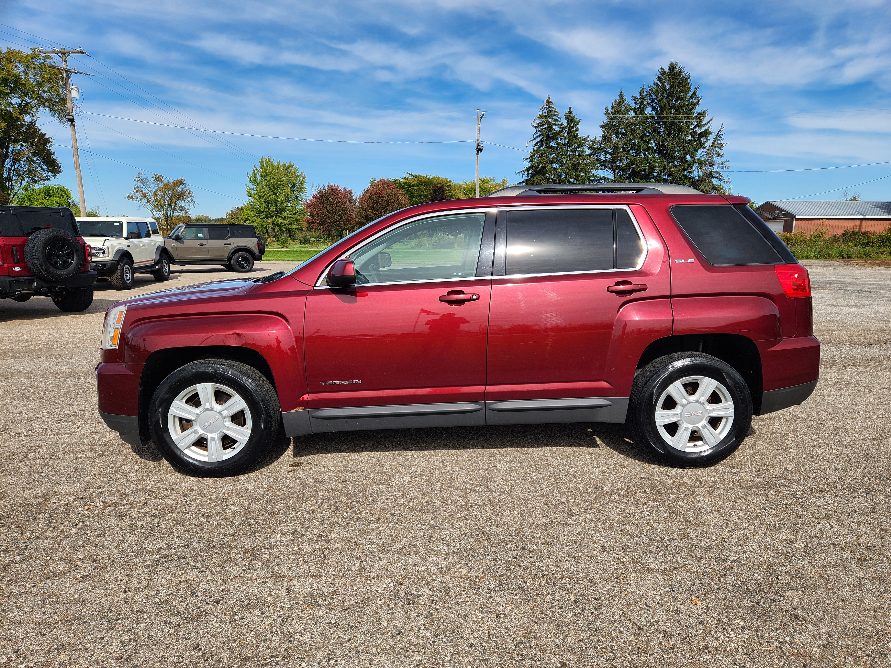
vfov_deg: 58.9
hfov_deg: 73.9
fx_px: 592
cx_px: 446
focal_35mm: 23
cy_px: 334
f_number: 1.8
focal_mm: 5.4
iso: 20
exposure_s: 1/1789
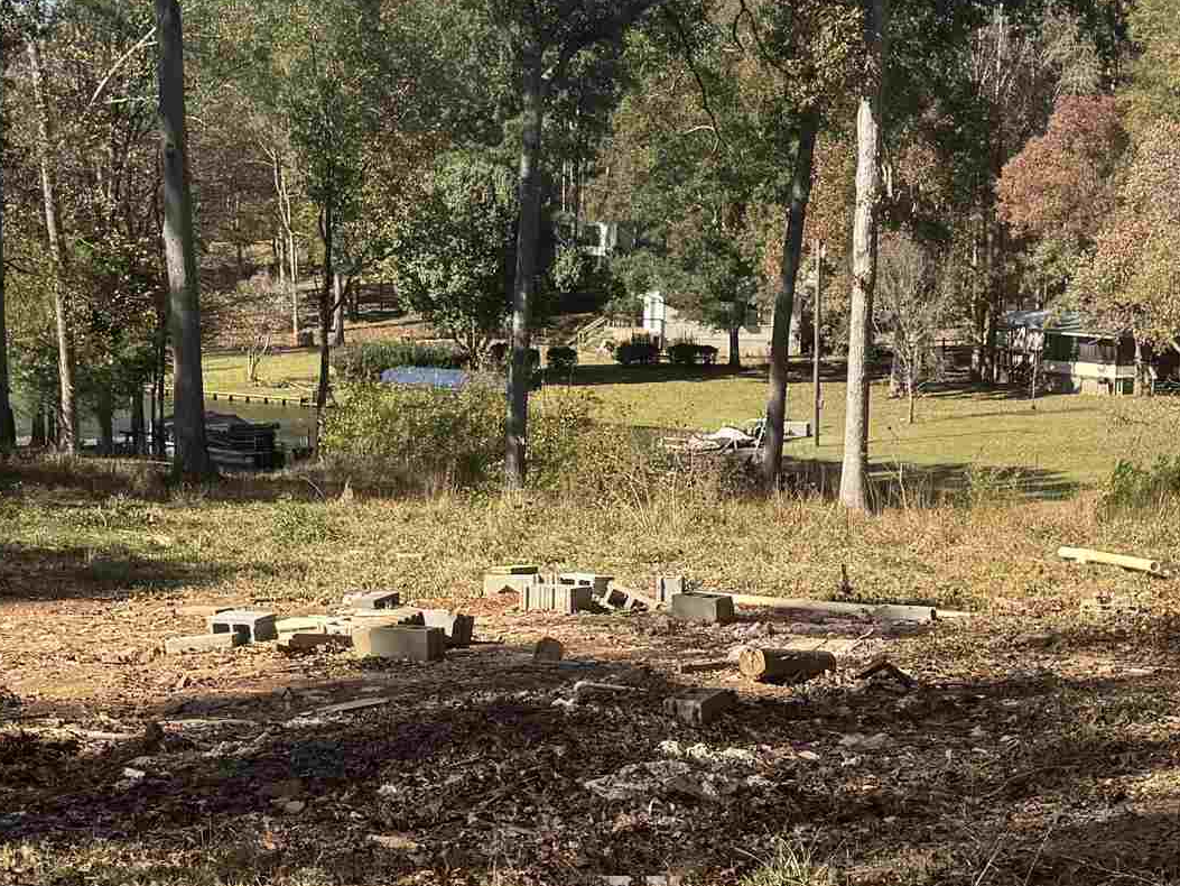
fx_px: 2386
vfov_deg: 21.0
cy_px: 580
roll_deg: -1.8
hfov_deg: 27.7
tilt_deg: -8.2
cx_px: 738
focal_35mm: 70
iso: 80
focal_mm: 6.76
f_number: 1.78
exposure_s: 1/1560
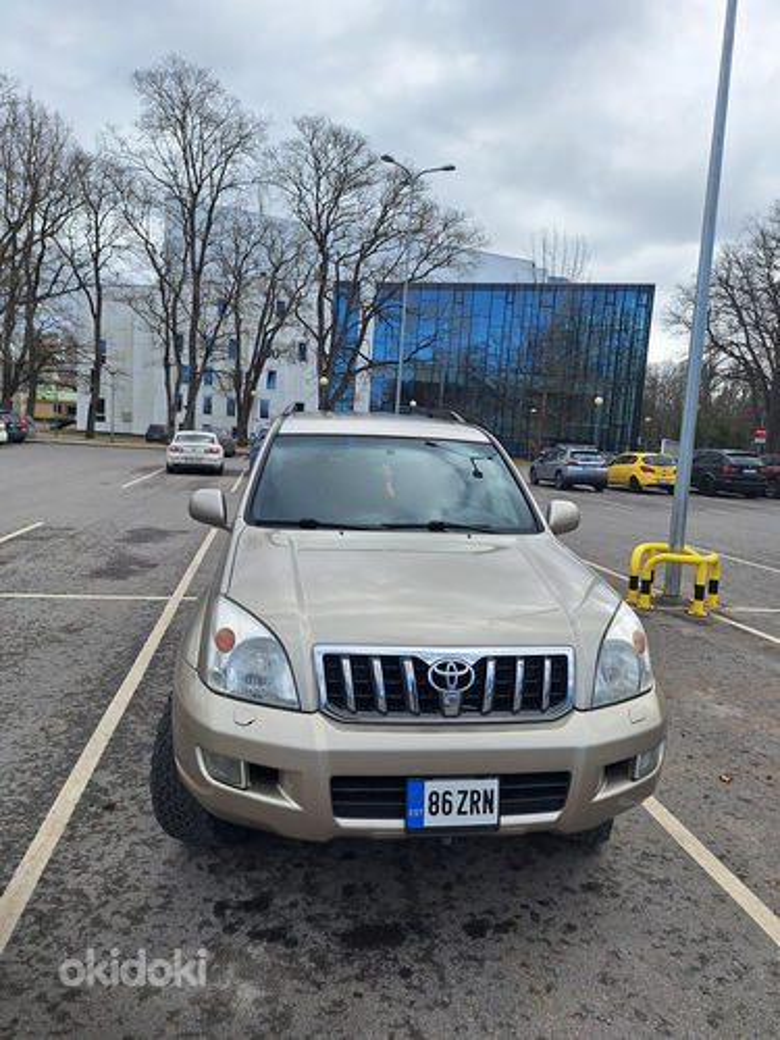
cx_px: 390
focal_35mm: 23
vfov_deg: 73.9
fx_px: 691
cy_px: 520
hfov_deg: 58.9
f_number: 1.8
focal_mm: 5.54
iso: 40
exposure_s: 1/2740
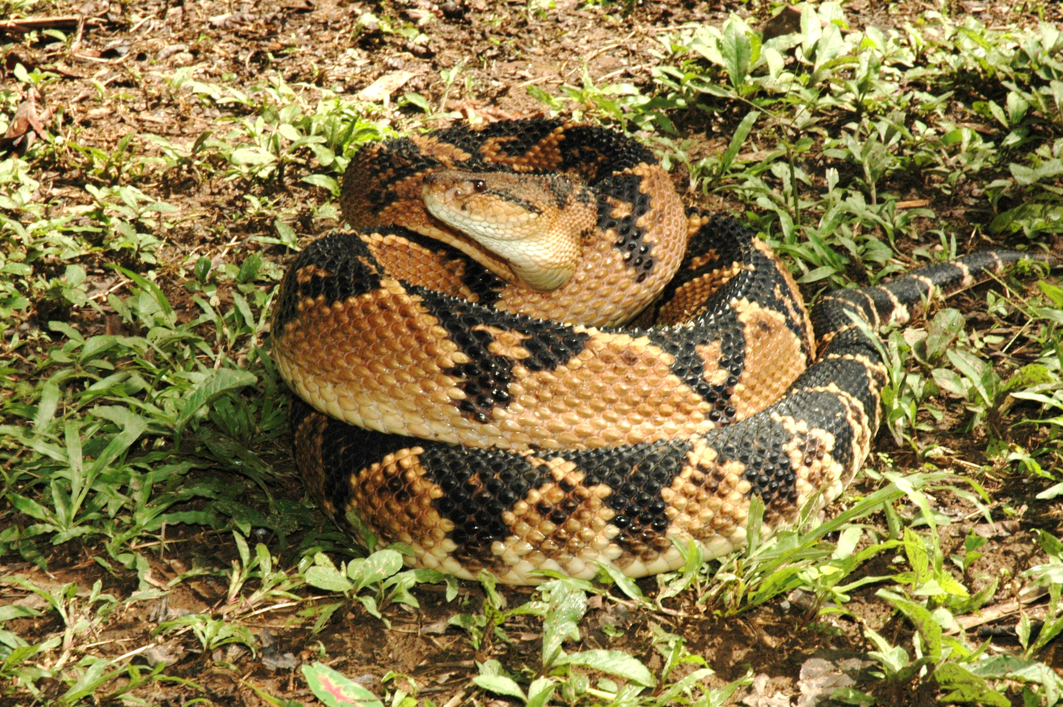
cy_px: 354
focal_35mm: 105
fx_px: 3098
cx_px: 532
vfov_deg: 13.0
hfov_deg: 19.5
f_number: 22
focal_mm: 70
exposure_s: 1/60
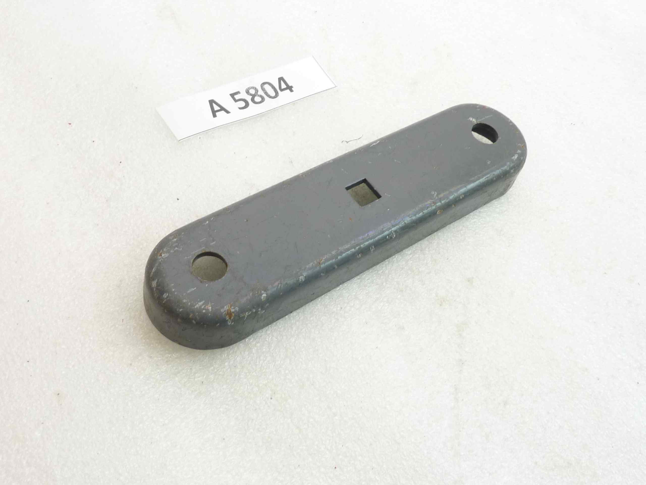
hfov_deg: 49.0
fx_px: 709
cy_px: 242
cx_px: 323
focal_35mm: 38
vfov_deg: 37.7
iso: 80
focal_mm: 4.4
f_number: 3.3
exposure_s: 1/15
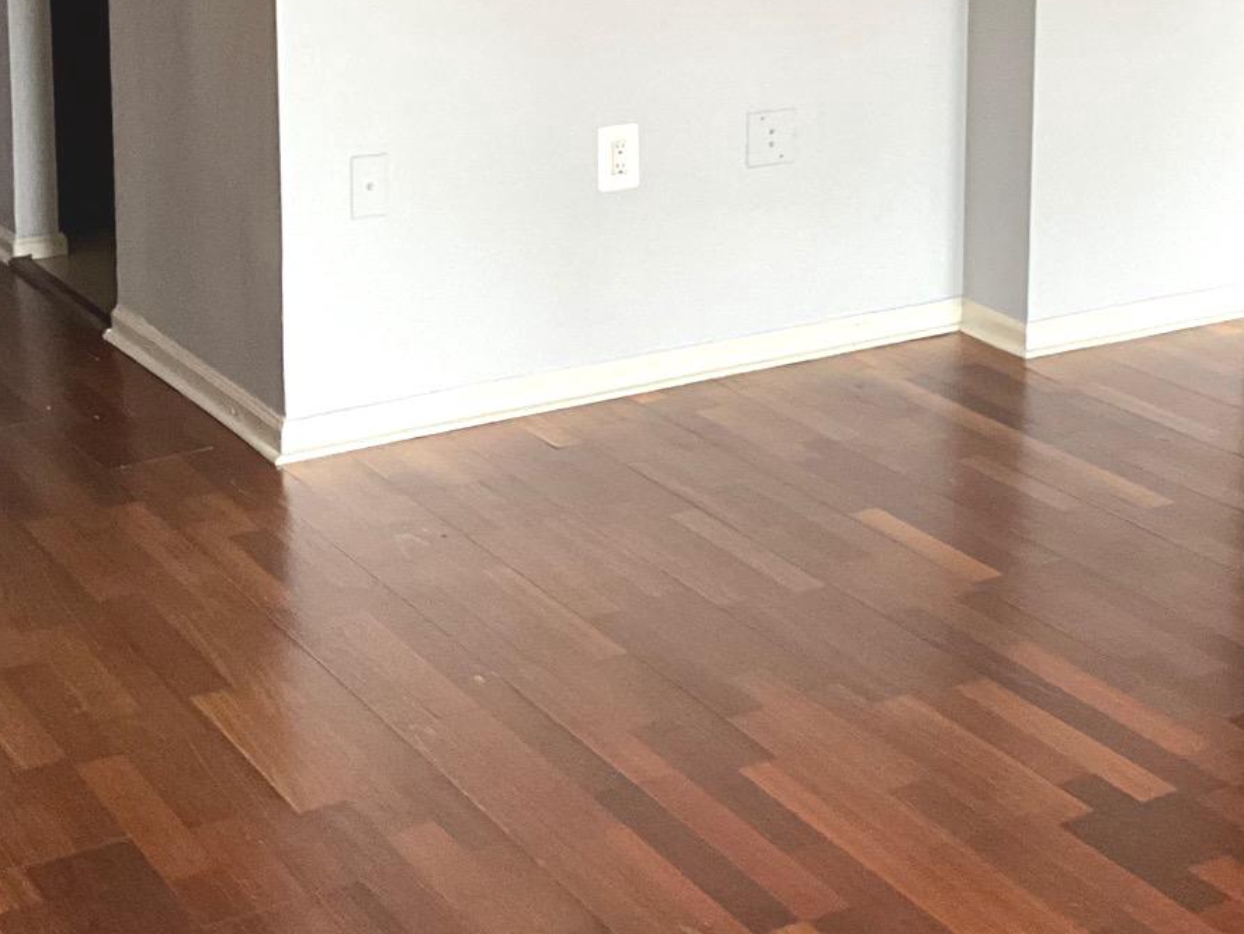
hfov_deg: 28.8
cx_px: 840
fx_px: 2408
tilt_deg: -7.4
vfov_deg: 21.3
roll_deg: -0.1
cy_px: 35
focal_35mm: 67
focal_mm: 3
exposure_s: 1/60
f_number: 1.8
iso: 125
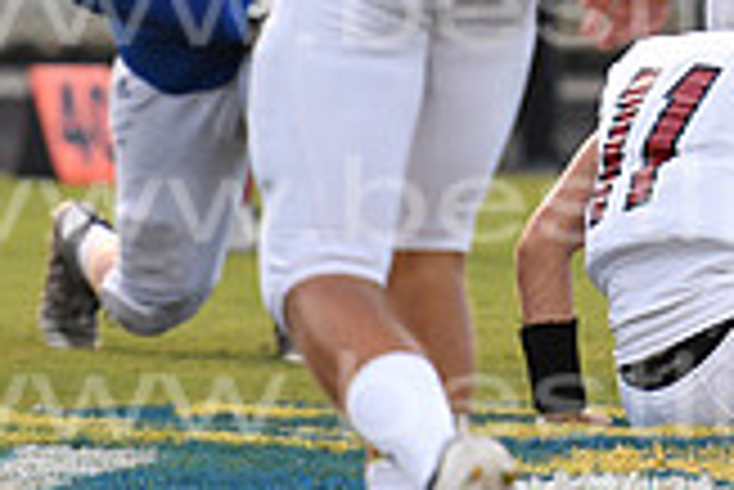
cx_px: 928
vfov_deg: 1.4
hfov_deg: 2.1
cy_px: -281
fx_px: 20096
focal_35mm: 985
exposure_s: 1/1000
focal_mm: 185
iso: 1600
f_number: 3.2
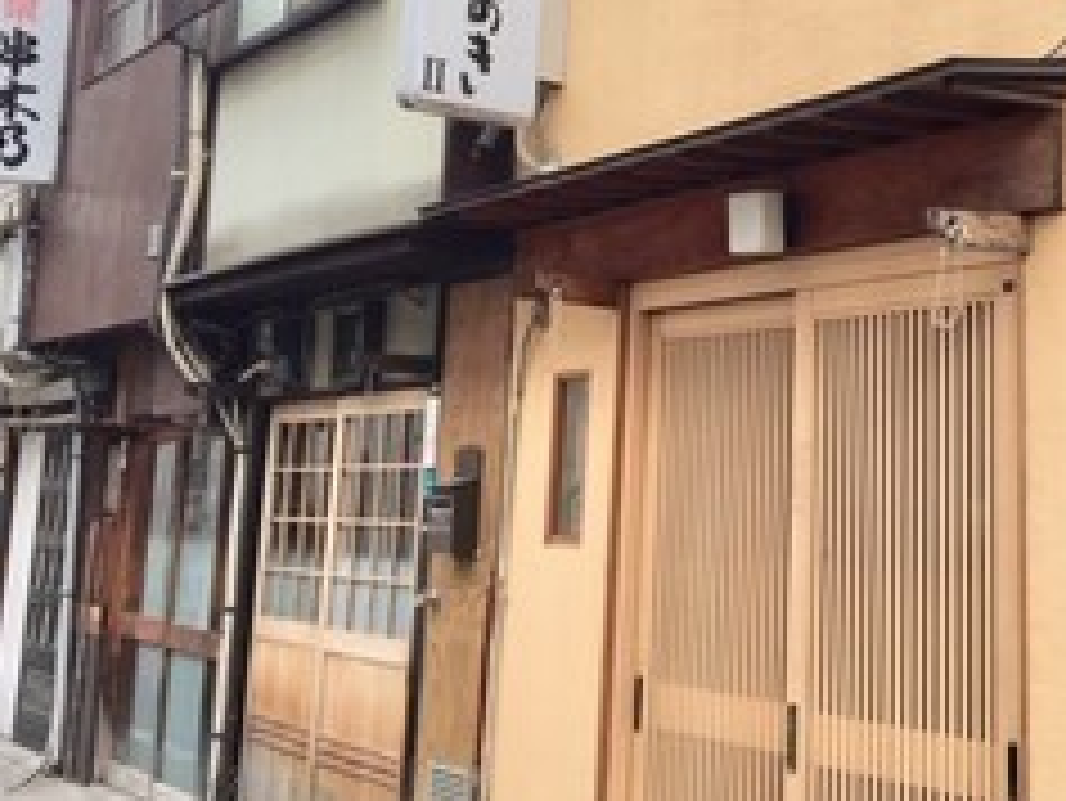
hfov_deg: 34.1
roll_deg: -0.8
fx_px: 1695
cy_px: 180
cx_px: 823
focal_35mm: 55
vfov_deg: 26.2
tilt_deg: +10.5
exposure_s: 1/184
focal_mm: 4.15
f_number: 2.2
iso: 25
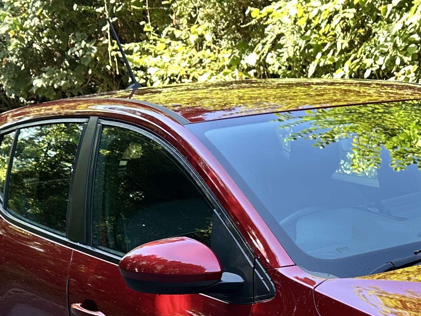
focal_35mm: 85
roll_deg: +0.8
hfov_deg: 22.1
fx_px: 1034
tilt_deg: -13.7
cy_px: 337
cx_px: 426
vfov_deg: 16.9
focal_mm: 6.86
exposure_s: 1/134
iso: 64
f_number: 1.78
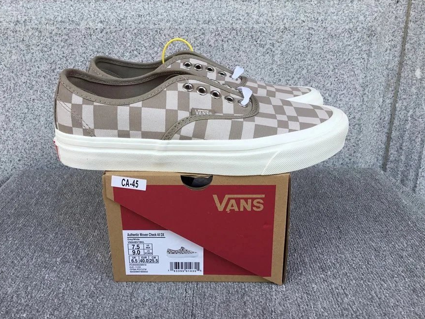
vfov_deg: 44.2
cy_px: 162
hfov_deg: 56.8
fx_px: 393
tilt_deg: -20.1
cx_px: 206
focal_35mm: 32
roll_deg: +0.9
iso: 25
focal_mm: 3.3
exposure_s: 1/362
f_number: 2.4
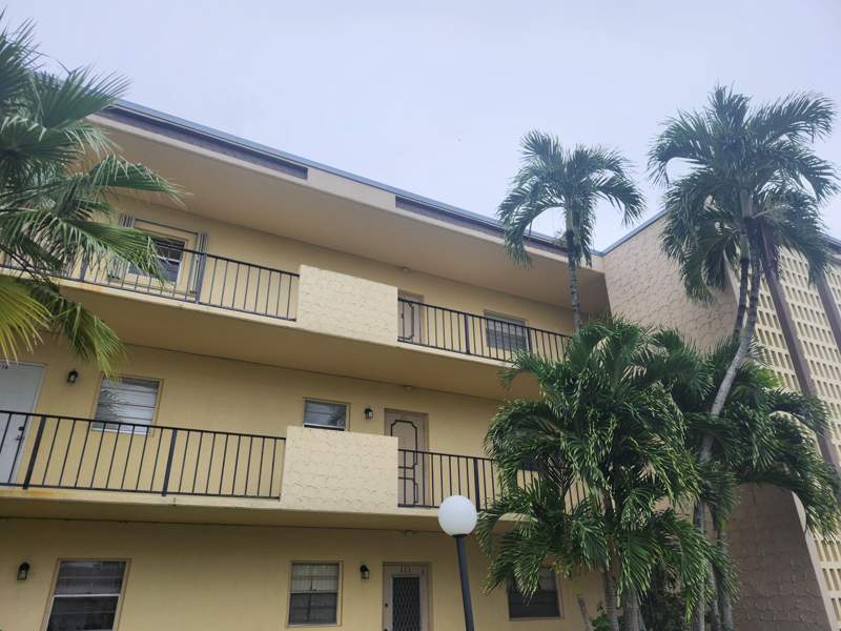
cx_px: 420
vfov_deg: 58.9
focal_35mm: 23
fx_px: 559
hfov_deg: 73.9
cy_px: 316
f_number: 1.8
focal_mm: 5.54
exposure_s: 1/1307
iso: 25
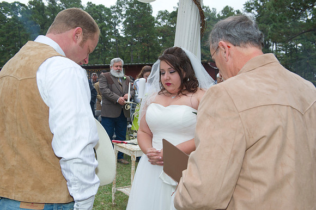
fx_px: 333
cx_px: 158
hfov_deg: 50.7
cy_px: 105
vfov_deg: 35.0
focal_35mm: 38
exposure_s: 1/125
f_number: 7.1
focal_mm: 38
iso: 800
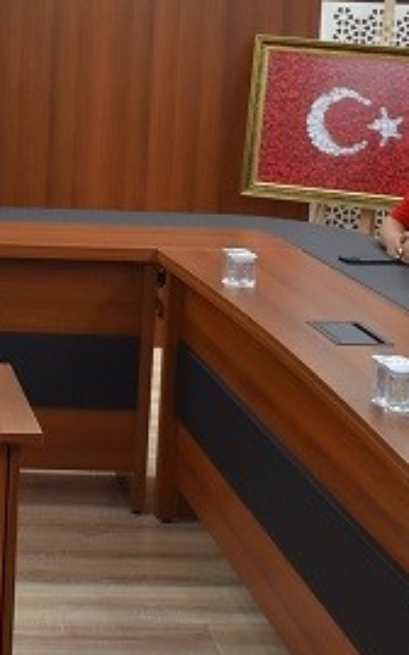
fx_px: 1642
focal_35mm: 92
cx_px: -63
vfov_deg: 22.3
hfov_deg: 13.8
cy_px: 149
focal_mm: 18
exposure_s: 1/60
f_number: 4
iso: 800
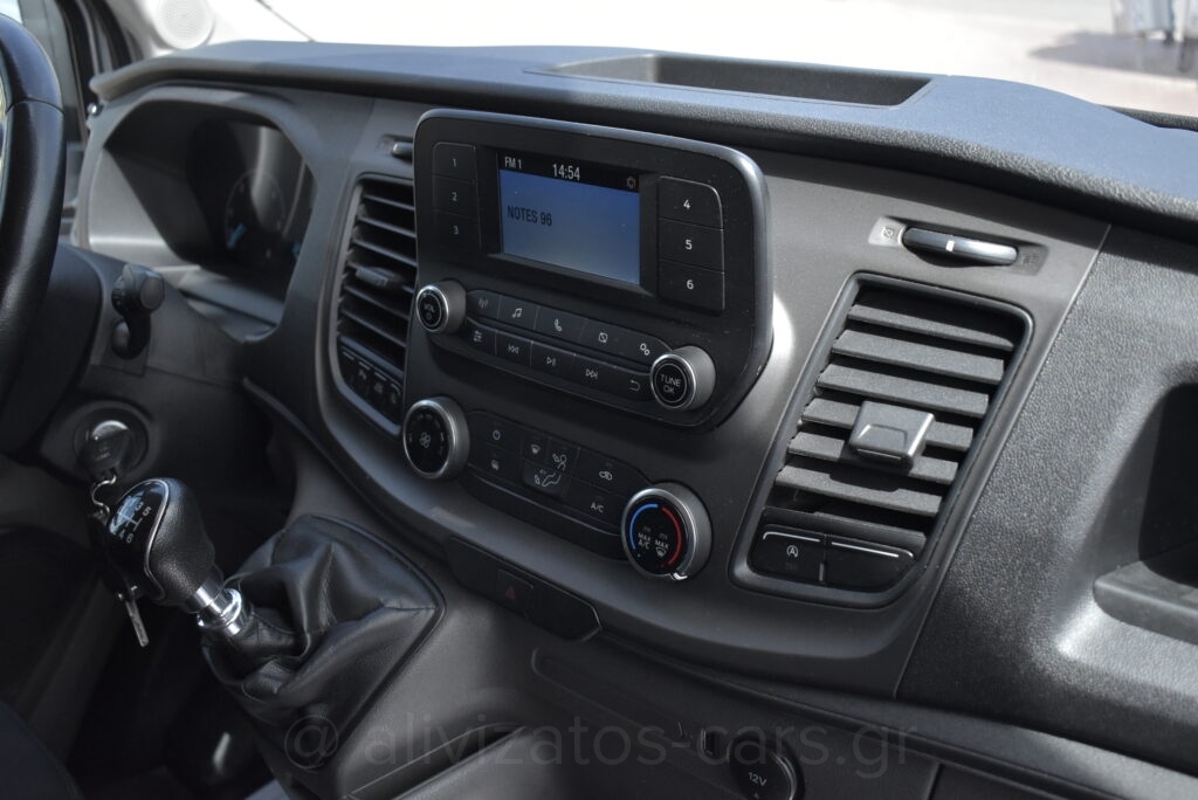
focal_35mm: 33
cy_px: 400
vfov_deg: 40.0
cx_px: 599
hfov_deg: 57.2
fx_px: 1099
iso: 1600
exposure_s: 1/2000
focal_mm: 22
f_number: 3.8
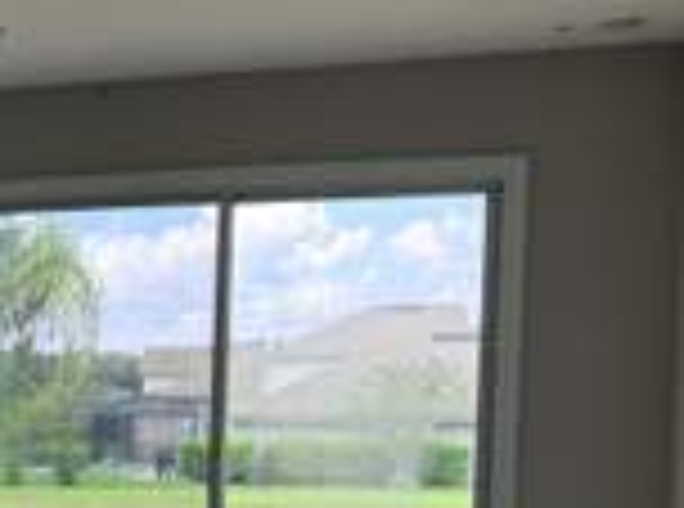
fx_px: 1497
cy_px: 510
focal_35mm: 76
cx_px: -180
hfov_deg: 23.1
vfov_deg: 18.8
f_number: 1.78
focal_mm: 6.76
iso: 100
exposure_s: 1/649
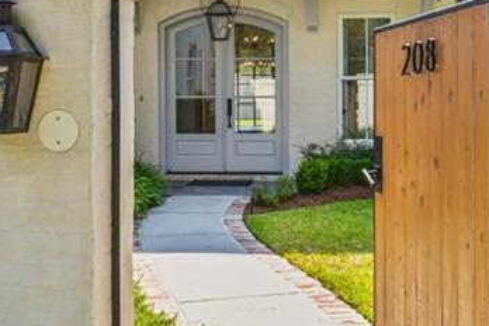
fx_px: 720
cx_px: 289
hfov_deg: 37.4
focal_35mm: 53
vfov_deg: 25.3
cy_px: 99
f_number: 14
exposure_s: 1/125
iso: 400
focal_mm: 18
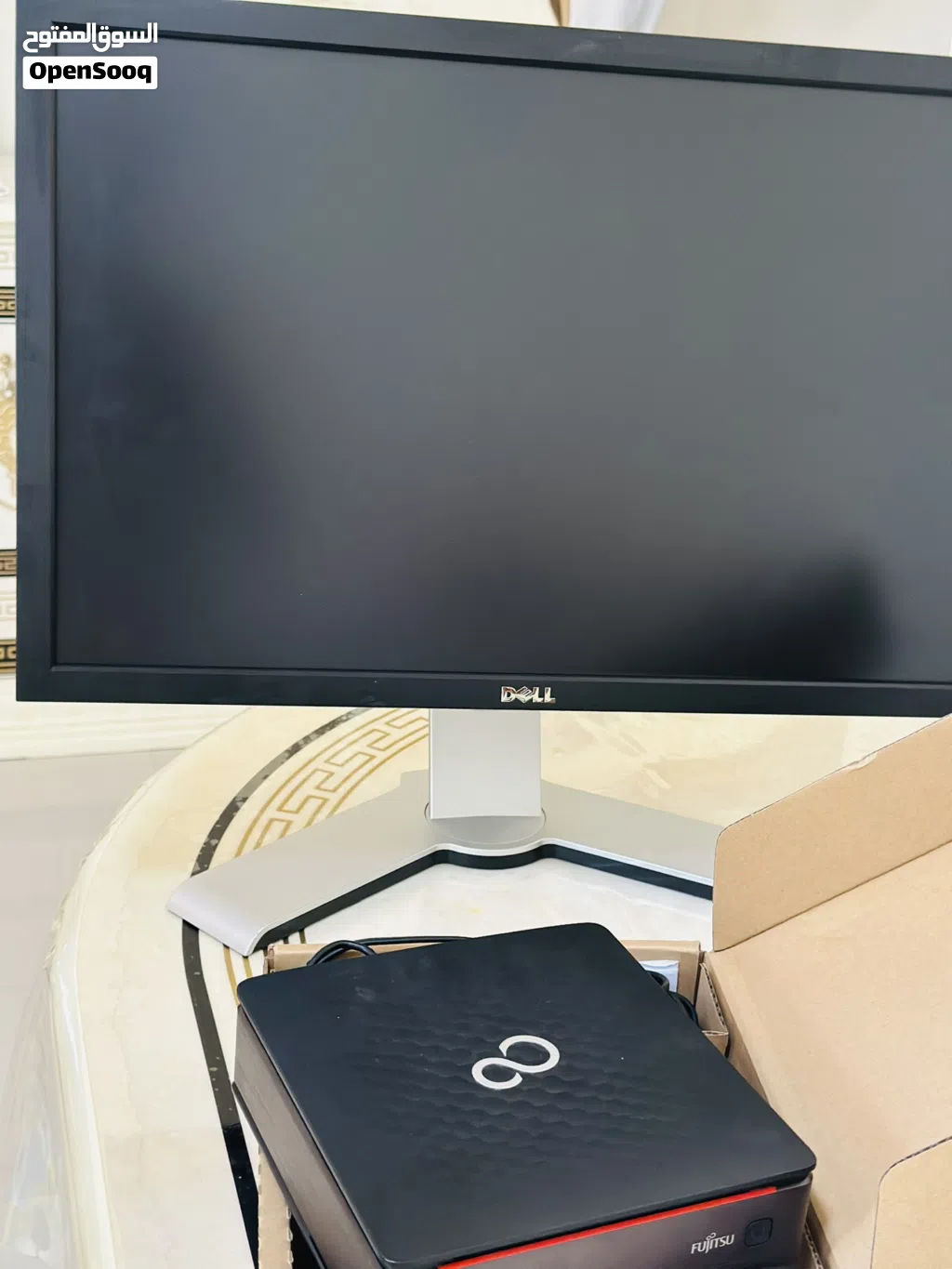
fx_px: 1760
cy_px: 634
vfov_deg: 39.7
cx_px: 476
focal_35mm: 48
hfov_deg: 30.3
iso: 400
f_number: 1.78
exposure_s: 1/40
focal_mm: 6.86
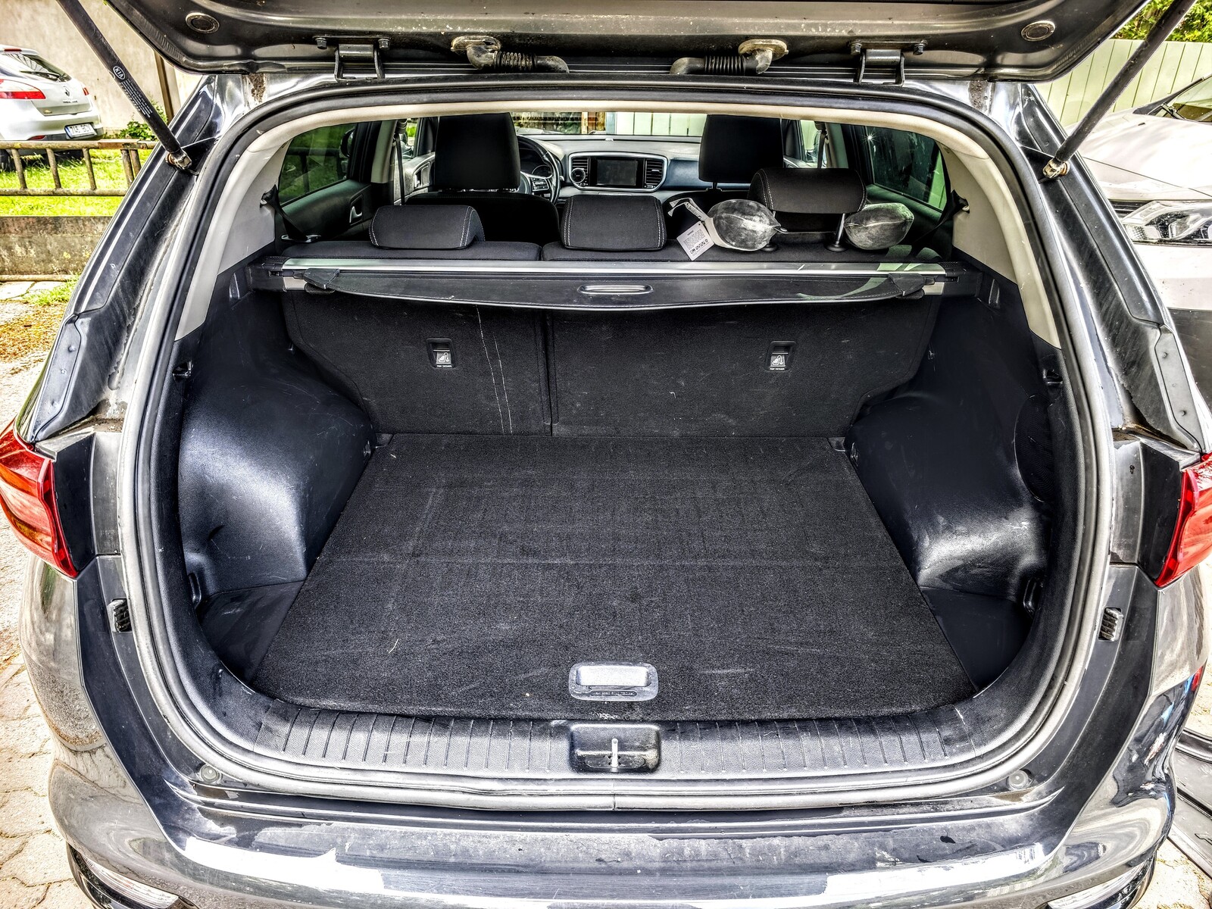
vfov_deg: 58.9
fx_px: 805
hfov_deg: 73.9
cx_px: 606
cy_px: 454
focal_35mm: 23
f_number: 2
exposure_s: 1/101
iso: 250
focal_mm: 8.72
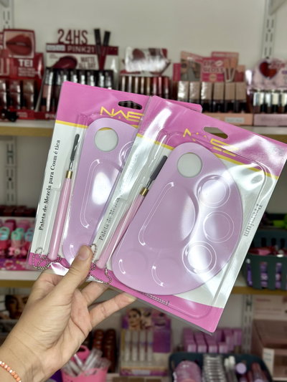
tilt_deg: -12.0
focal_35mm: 48
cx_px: 144
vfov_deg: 39.6
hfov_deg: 30.3
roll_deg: -2.7
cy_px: 191
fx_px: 530
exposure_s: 1/152
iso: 80
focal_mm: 6.86
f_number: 1.78
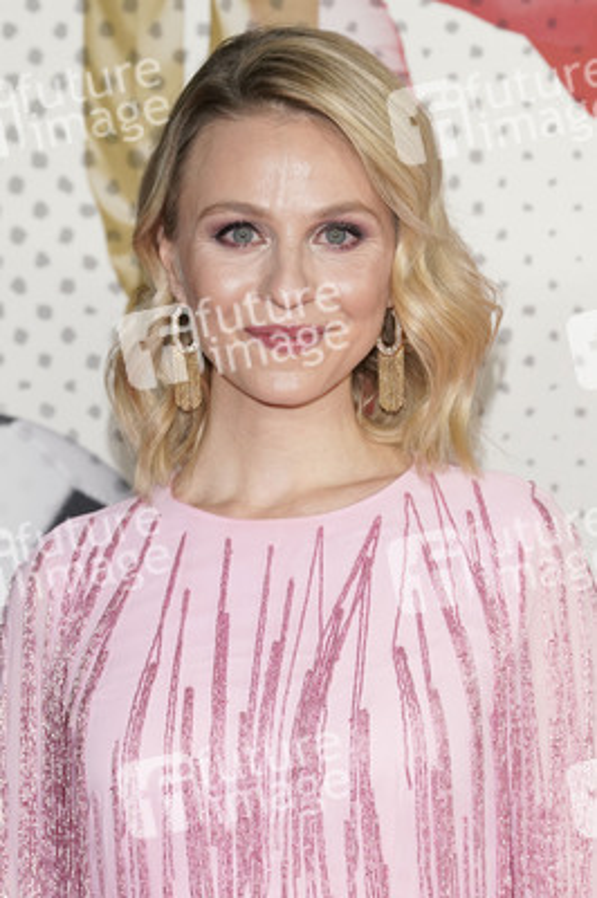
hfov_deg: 8.5
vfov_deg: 12.8
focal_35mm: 161
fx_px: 4012
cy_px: 449
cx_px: 298
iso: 1600
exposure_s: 1/250
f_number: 8
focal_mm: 161
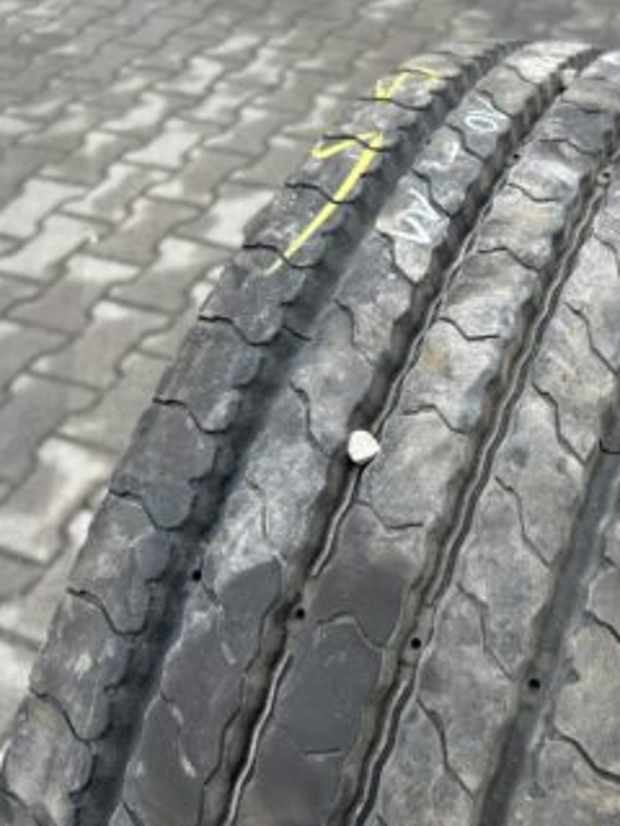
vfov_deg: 52.6
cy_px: 414
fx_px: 836
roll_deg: +6.1
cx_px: 512
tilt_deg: -43.9
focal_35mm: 35
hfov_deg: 38.9
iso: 50
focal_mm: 5.7
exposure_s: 1/344
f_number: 1.5
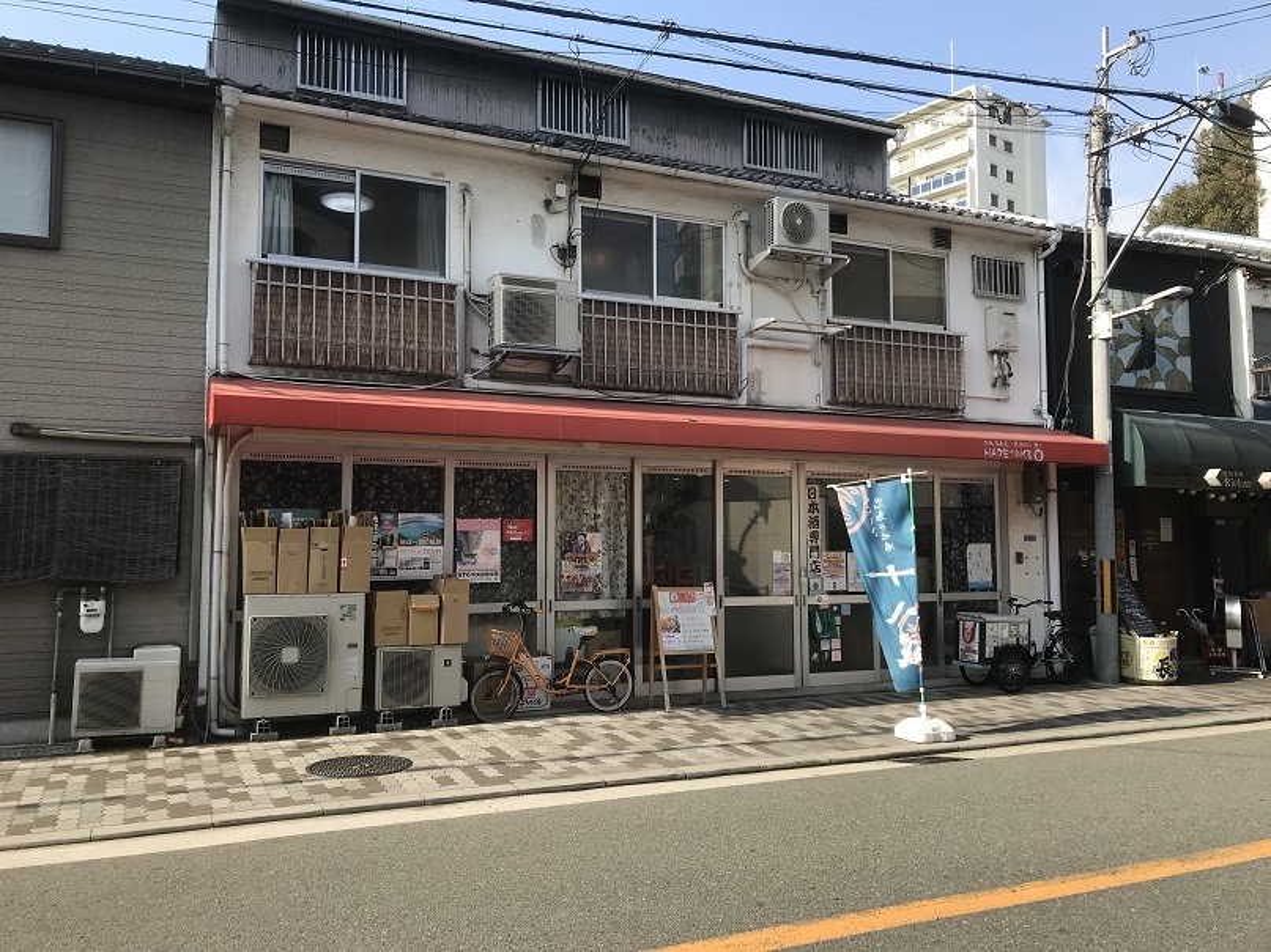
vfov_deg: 49.7
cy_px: 476
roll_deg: -0.2
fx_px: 1028
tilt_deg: +6.1
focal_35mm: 28
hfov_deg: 63.5
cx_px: 636
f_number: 1.8
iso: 20
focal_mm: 3.99
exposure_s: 1/967
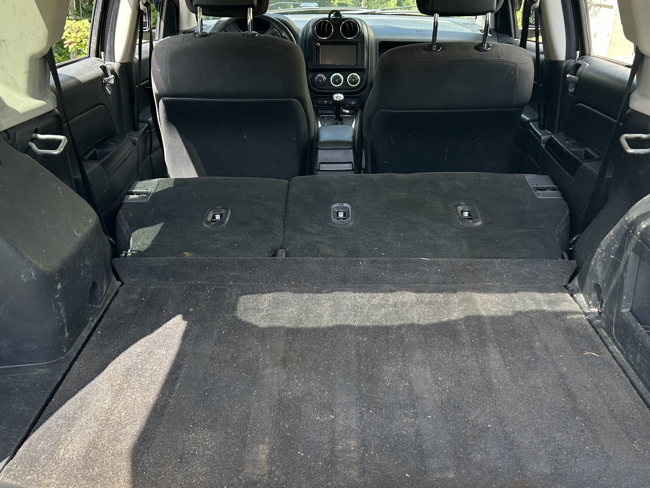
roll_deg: -6.1
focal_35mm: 40
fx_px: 751
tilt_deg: -18.8
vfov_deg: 36.0
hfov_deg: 46.8
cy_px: 238
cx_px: 313
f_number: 1.5
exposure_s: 1/279
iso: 40
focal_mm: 5.7
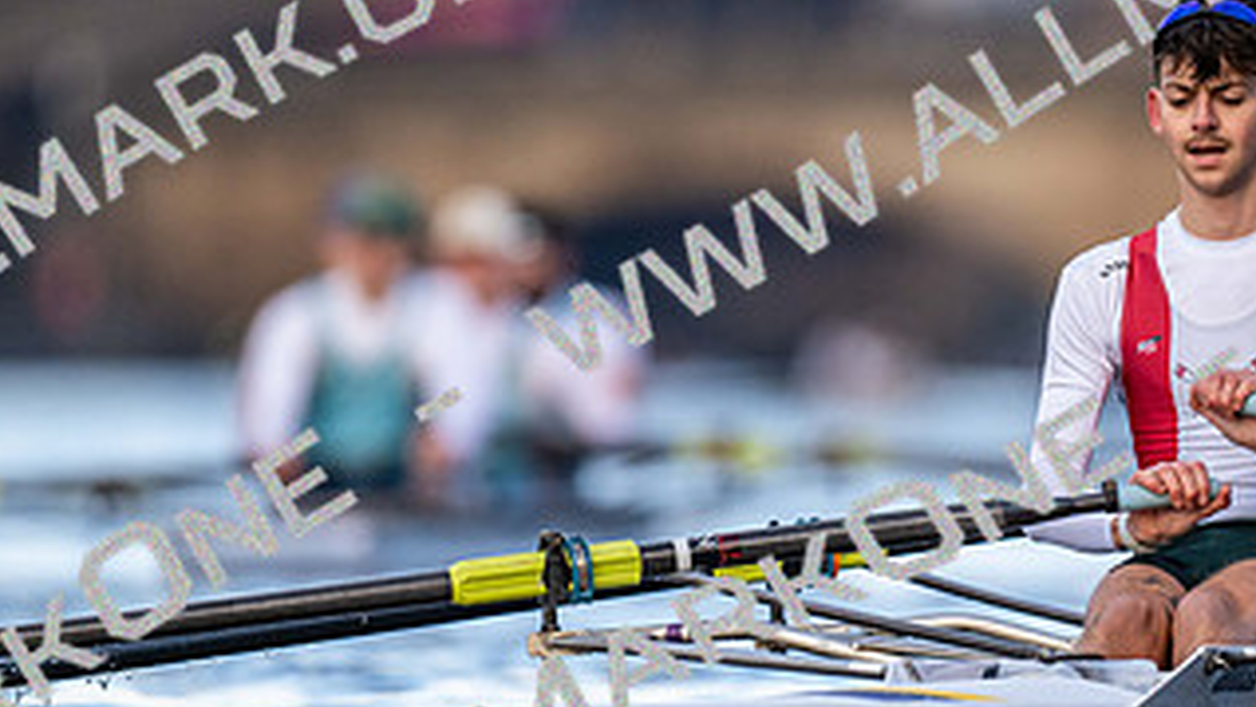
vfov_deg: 1.1
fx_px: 38140
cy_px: 385
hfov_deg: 1.9
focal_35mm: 1145
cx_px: 1015
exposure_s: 1/2500
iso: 1250
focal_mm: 600
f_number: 4
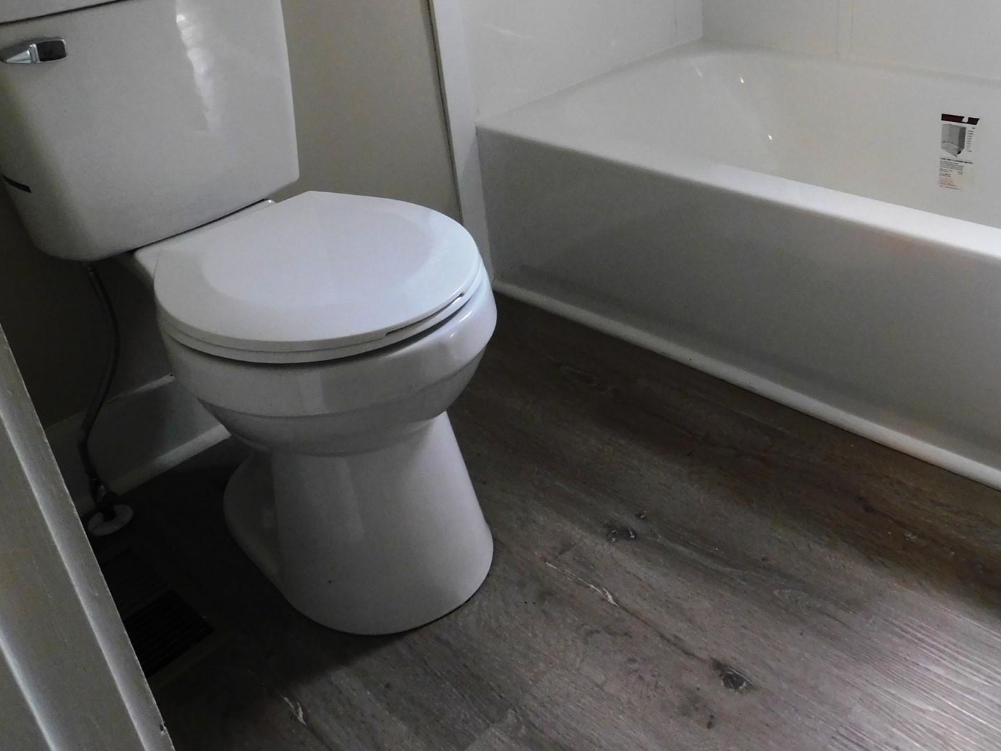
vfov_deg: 42.3
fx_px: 955
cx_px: 593
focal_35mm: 33
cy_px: 236
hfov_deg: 55.0
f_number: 3
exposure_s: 1/30
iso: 280
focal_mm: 4
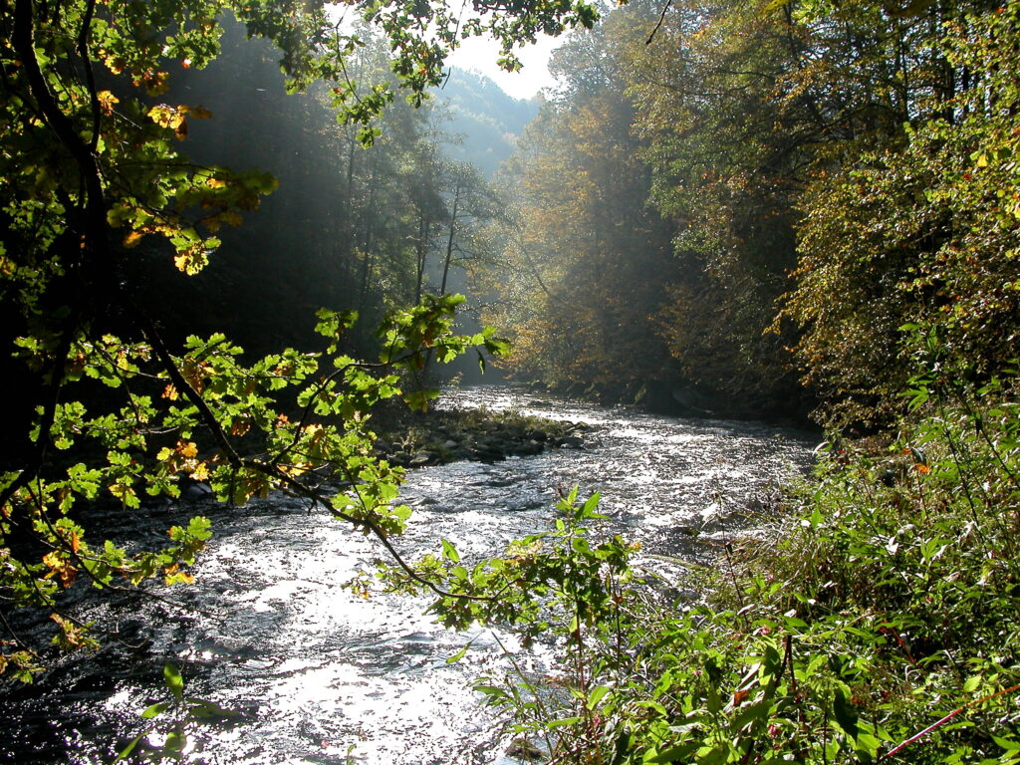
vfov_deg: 41.8
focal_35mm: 34
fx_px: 1002
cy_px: 382
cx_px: 510
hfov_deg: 54.0
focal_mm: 8.9
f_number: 5
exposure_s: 1/232
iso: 100
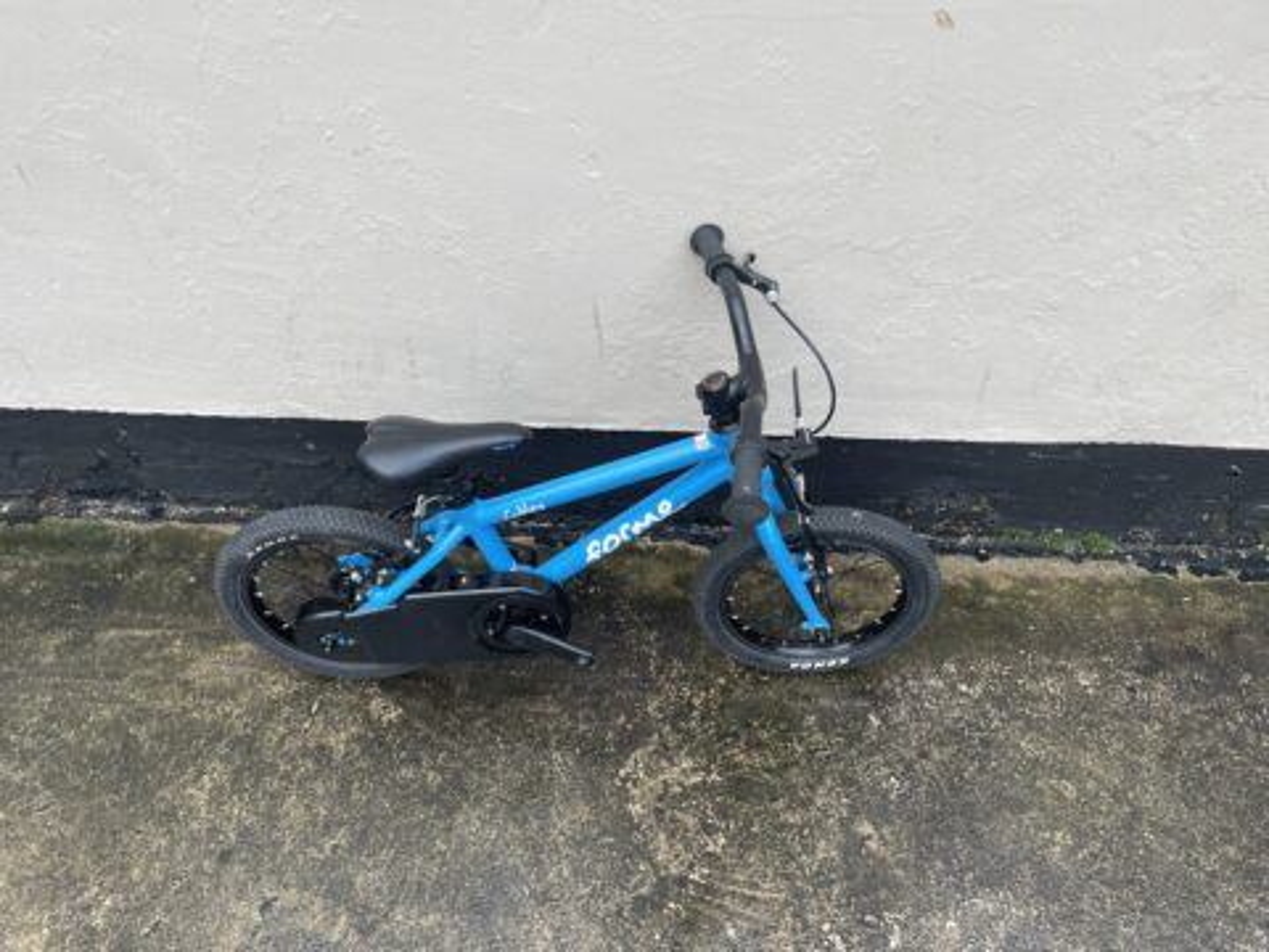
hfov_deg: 67.3
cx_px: 634
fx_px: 953
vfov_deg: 53.1
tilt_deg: -46.2
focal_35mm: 26
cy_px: 476
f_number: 1.6
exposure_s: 1/121
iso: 32
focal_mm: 4.2
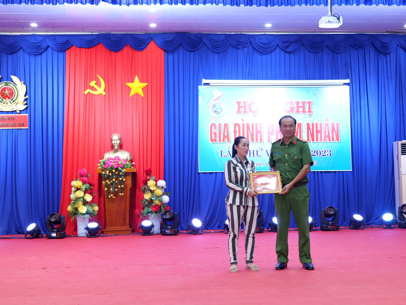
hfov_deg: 38.2
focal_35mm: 50
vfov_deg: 29.1
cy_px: 152
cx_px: 221
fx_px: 586
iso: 3200
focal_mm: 46
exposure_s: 1/80
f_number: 4.5
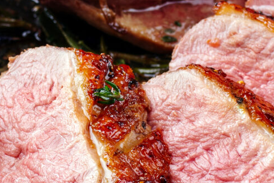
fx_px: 1972
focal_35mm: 259
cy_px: 82
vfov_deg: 5.3
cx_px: 166
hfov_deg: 7.9
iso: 100
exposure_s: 1/200
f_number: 9
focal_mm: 50
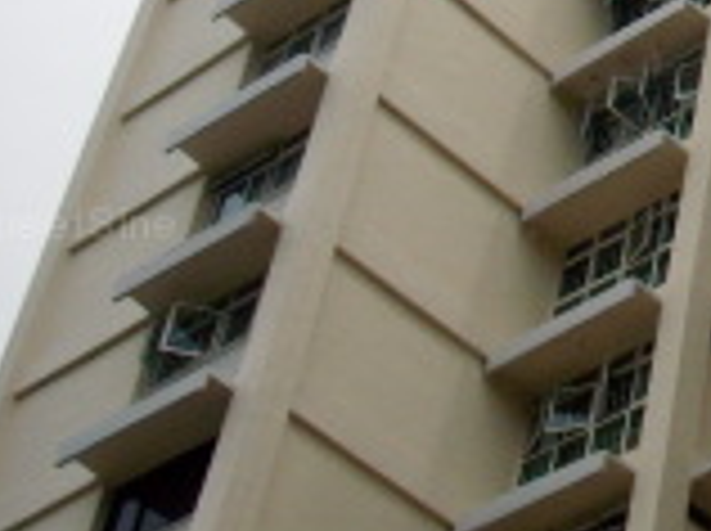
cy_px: -220
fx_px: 2646
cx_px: 1152
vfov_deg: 11.1
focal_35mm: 129
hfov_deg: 14.1
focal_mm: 6.2
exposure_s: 1/800
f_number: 5.6
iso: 80
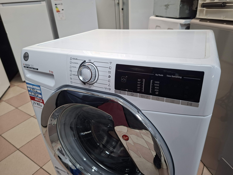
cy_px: 88
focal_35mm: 23
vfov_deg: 58.9
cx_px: 116
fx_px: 155
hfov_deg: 73.9
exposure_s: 1/50
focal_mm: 5.54
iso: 250
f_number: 1.8
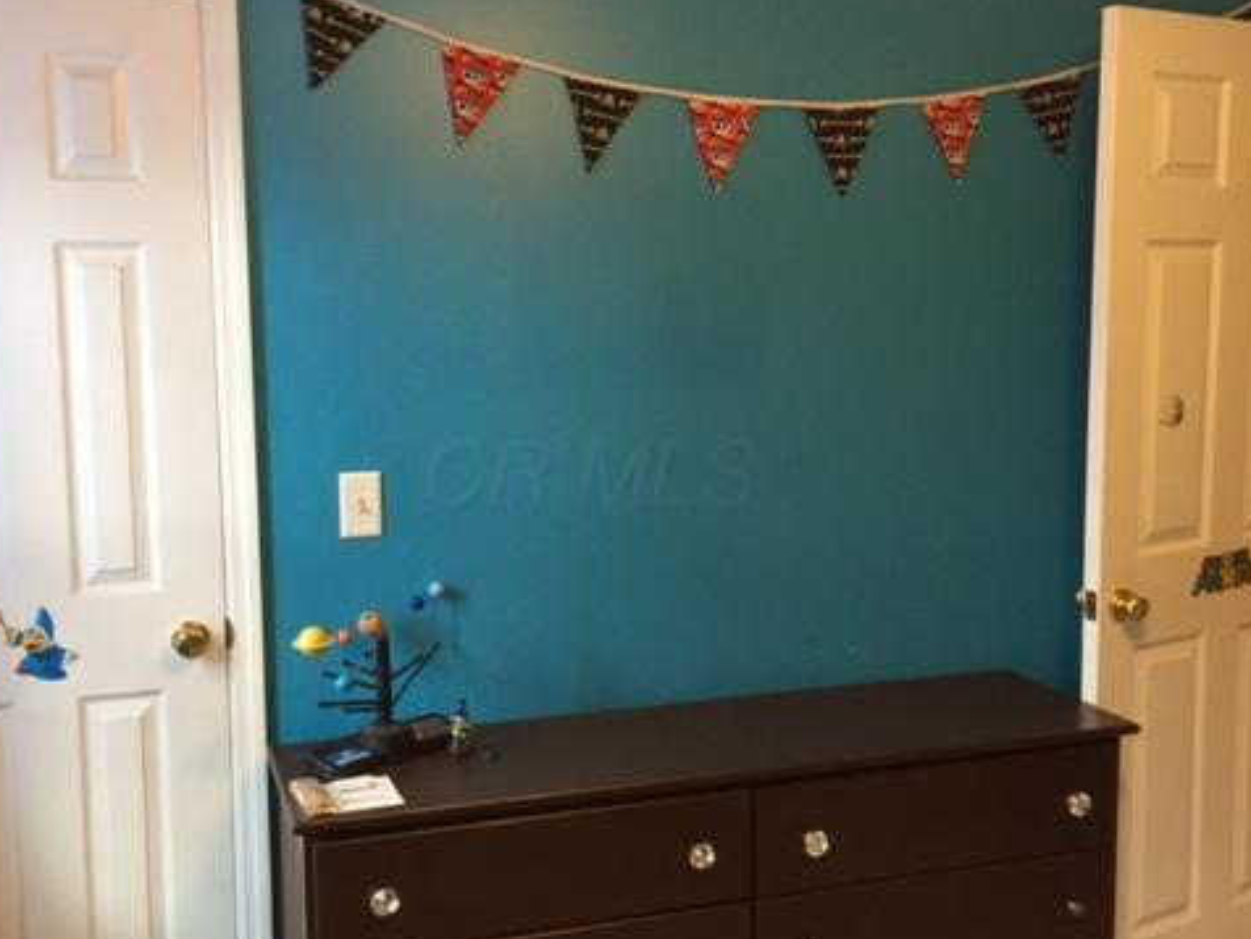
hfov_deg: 47.8
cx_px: 591
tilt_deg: -7.1
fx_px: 1409
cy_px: 473
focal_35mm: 39
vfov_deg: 36.8
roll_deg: +0.8
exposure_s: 1/15
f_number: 2.2
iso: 100
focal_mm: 4.15
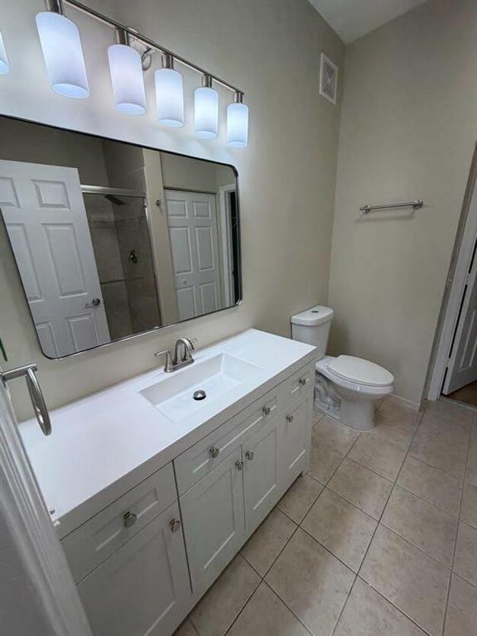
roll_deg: +2.2
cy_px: 318
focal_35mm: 14
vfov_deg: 102.1
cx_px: 238
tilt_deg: -17.2
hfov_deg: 85.7
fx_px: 257
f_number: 2.2
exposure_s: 1/152
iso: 64
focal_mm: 2.22
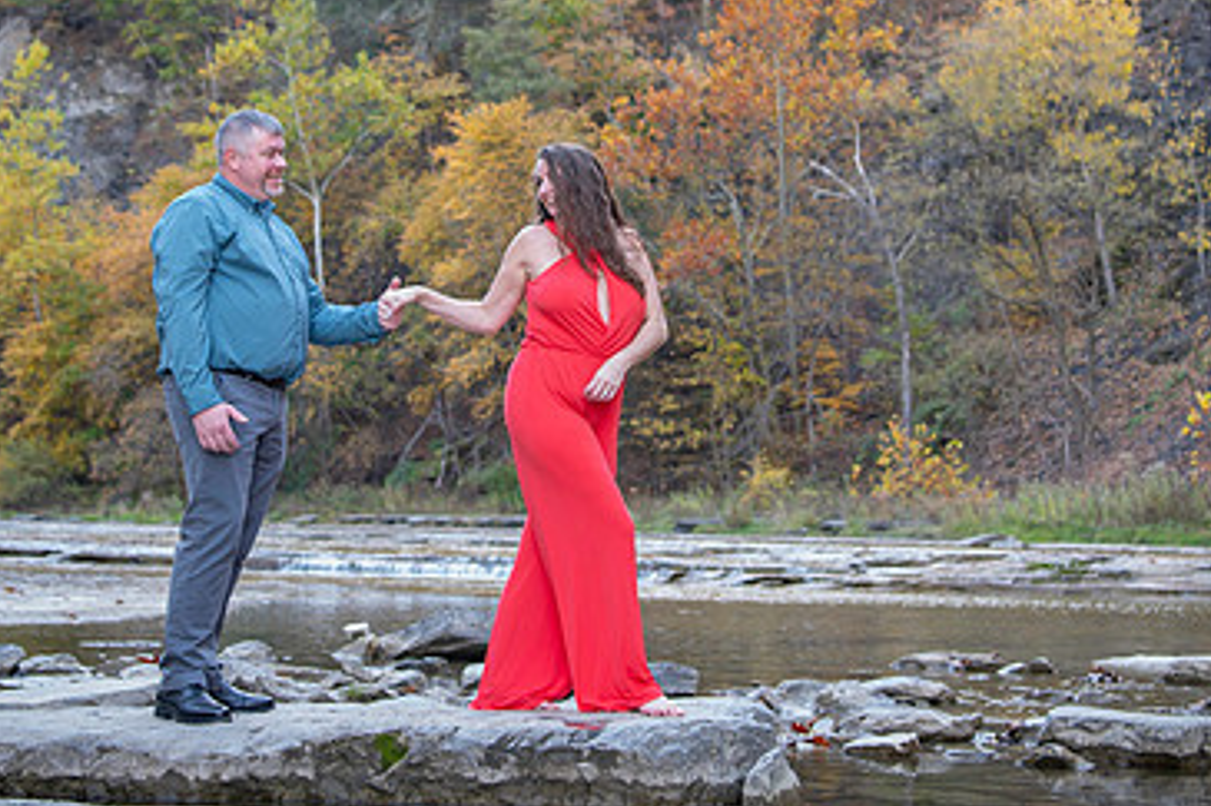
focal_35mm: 69
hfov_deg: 29.2
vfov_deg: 19.5
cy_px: 172
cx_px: 567
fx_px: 2320
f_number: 2.8
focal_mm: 35
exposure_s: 1/80
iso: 250
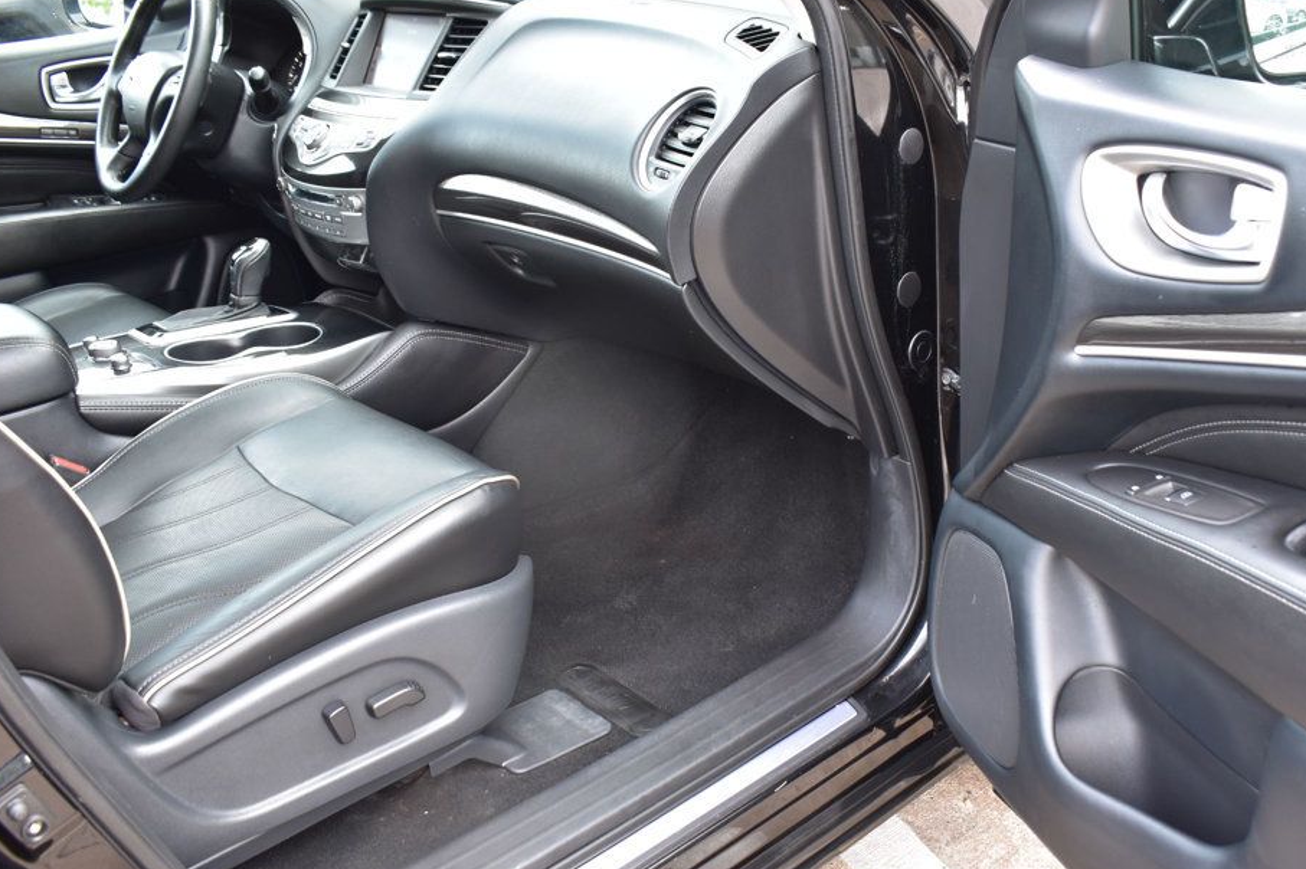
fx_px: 1290
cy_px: 452
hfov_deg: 53.6
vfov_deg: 37.3
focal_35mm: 36
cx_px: 717
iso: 400
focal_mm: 21
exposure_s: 1/15
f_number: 6.3
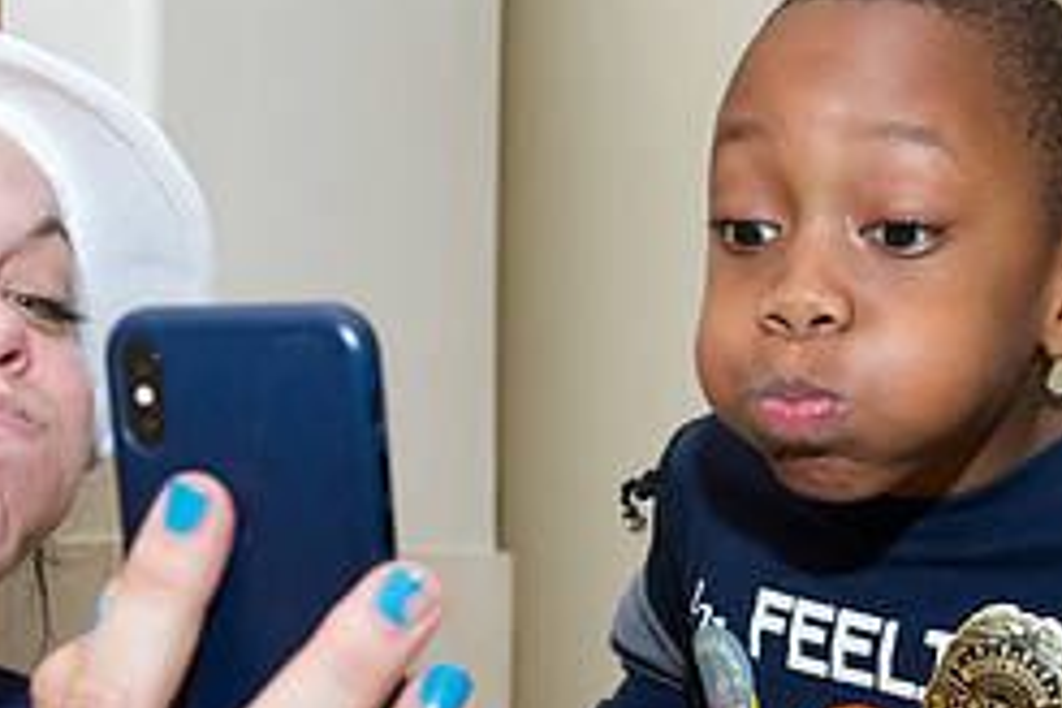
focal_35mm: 80
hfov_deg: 25.3
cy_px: 531
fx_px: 2360
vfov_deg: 17.0
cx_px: 656
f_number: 5.6
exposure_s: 1/200
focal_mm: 34
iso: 1250
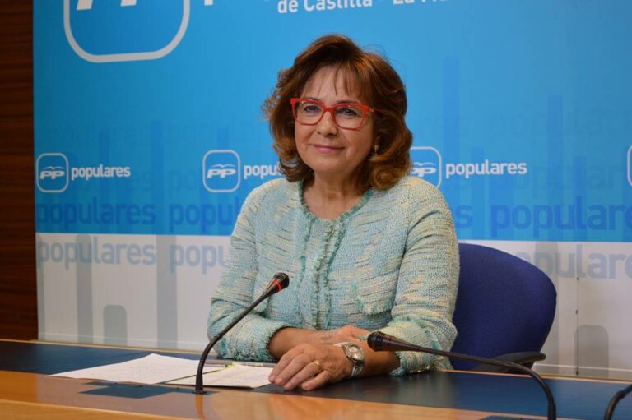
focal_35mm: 82
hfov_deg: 24.6
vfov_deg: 16.5
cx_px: 316
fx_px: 1447
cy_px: 210
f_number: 5.6
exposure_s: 1/60
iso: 720
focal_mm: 55
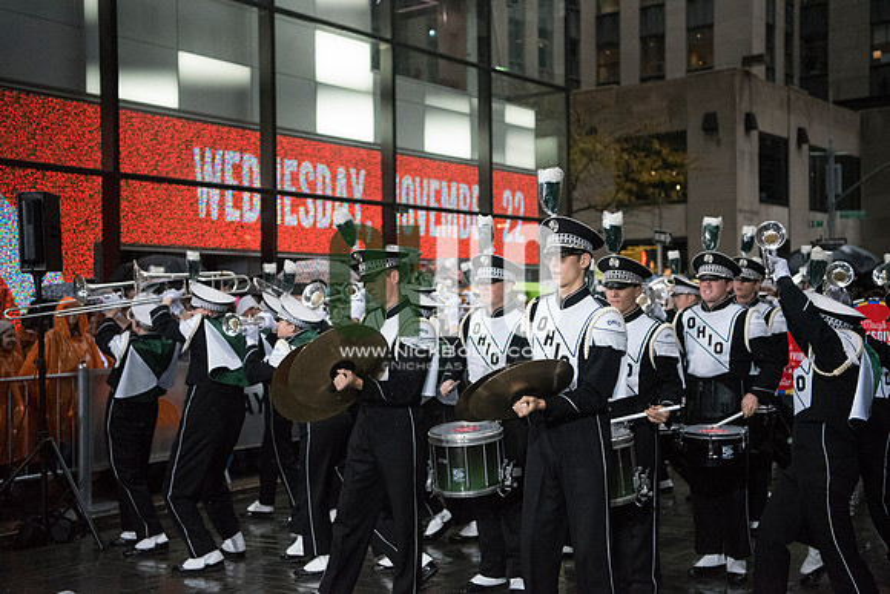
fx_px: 1187
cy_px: 297
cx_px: 445
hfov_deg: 41.1
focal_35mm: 48
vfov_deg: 28.1
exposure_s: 1/4000
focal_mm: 48
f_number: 2.8
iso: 10000
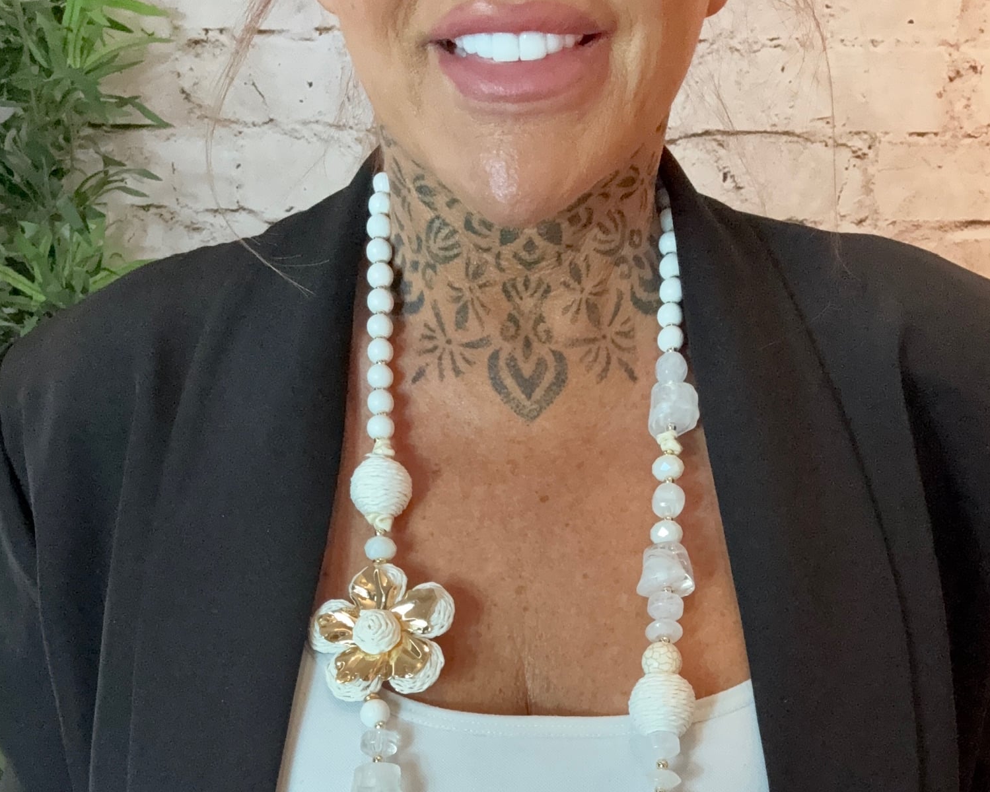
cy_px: 655
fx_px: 1172
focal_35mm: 40
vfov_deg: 35.9
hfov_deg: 45.8
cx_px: 503
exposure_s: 1/50
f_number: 1.9
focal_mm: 2.69
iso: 250
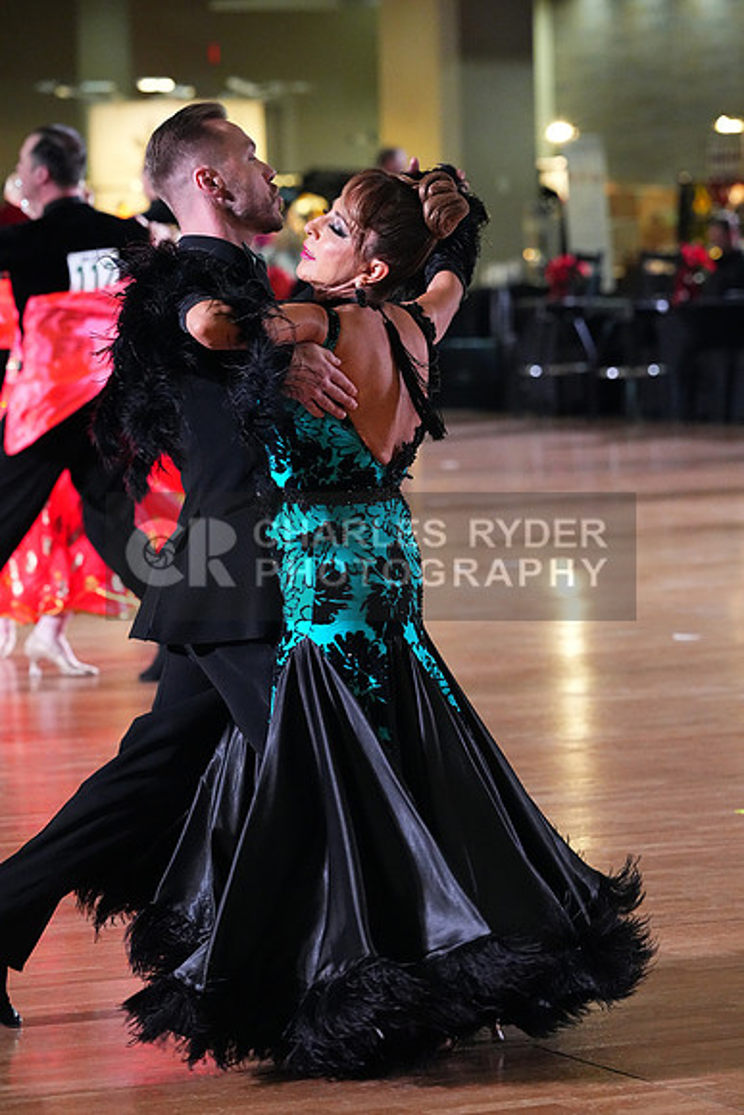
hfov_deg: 8.2
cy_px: 558
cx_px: 372
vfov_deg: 12.3
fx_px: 5174
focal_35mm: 167
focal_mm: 167
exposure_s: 1/400
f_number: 5.6
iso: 10000
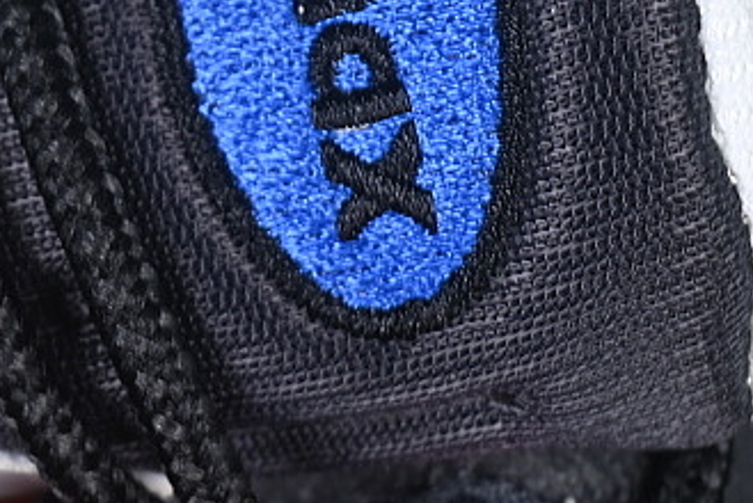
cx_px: -41
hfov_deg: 8.3
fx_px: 5150
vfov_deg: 5.6
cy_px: 155
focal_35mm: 246
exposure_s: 1/60
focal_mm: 50
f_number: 7.1
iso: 160
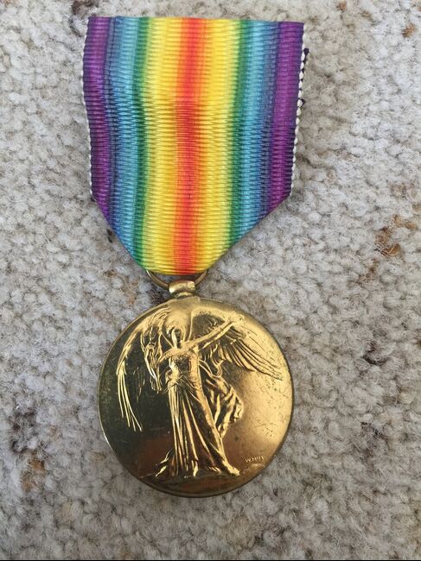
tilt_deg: -83.1
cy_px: 280
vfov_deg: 61.7
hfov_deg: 48.2
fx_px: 471
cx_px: 210
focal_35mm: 29
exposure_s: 1/33
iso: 160
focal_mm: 4.15
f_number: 2.2
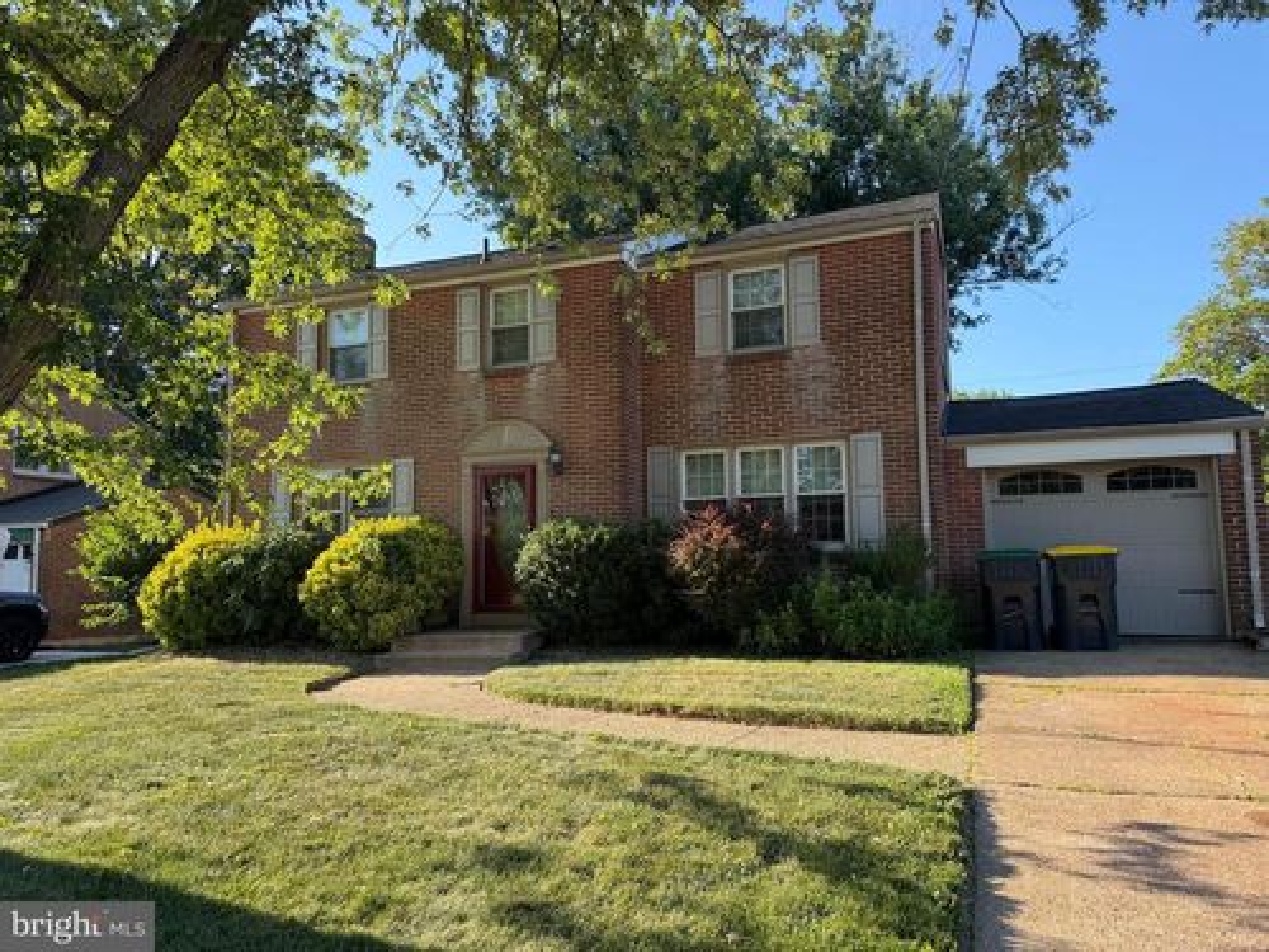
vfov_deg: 56.8
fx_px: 880
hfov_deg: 71.6
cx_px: 634
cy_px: 476
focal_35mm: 24
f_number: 1.78
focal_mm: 6.76
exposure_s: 1/1139
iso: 100
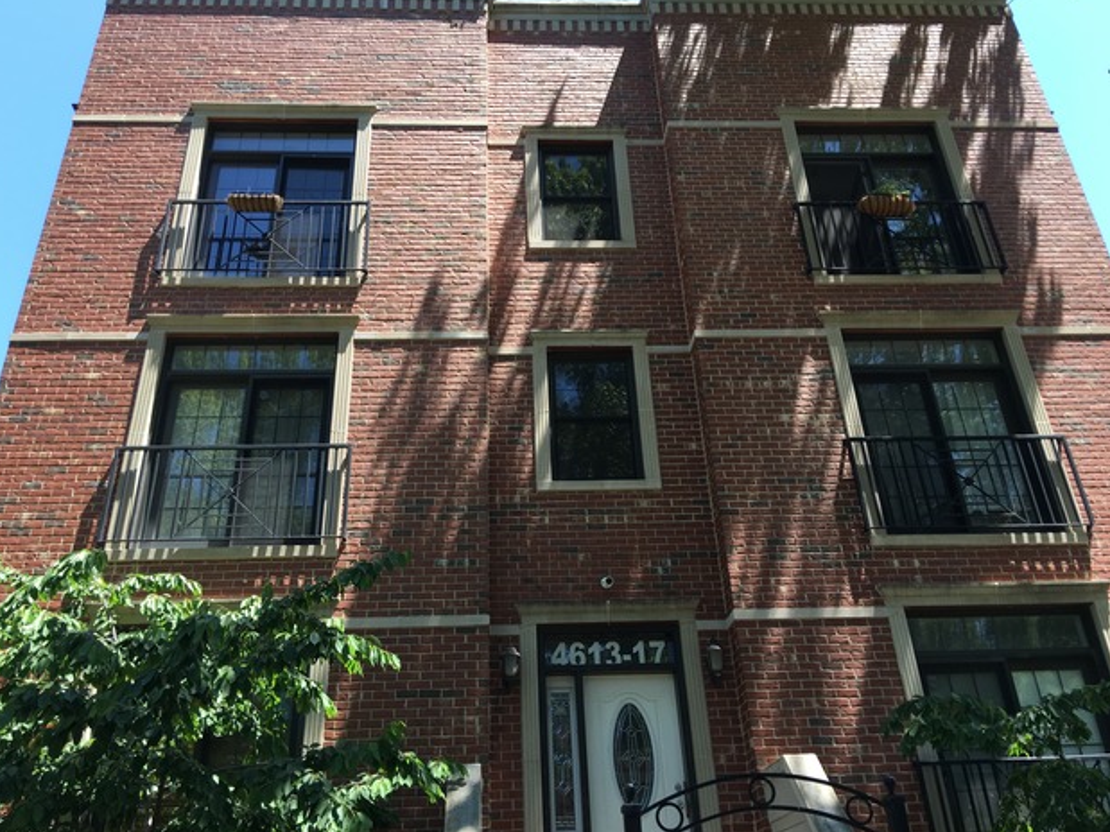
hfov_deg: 60.0
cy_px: 420
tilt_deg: +30.0
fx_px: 962
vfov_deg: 46.8
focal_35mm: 30
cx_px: 549
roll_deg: +2.6
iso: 25
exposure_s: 1/289
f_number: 2.2
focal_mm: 4.15
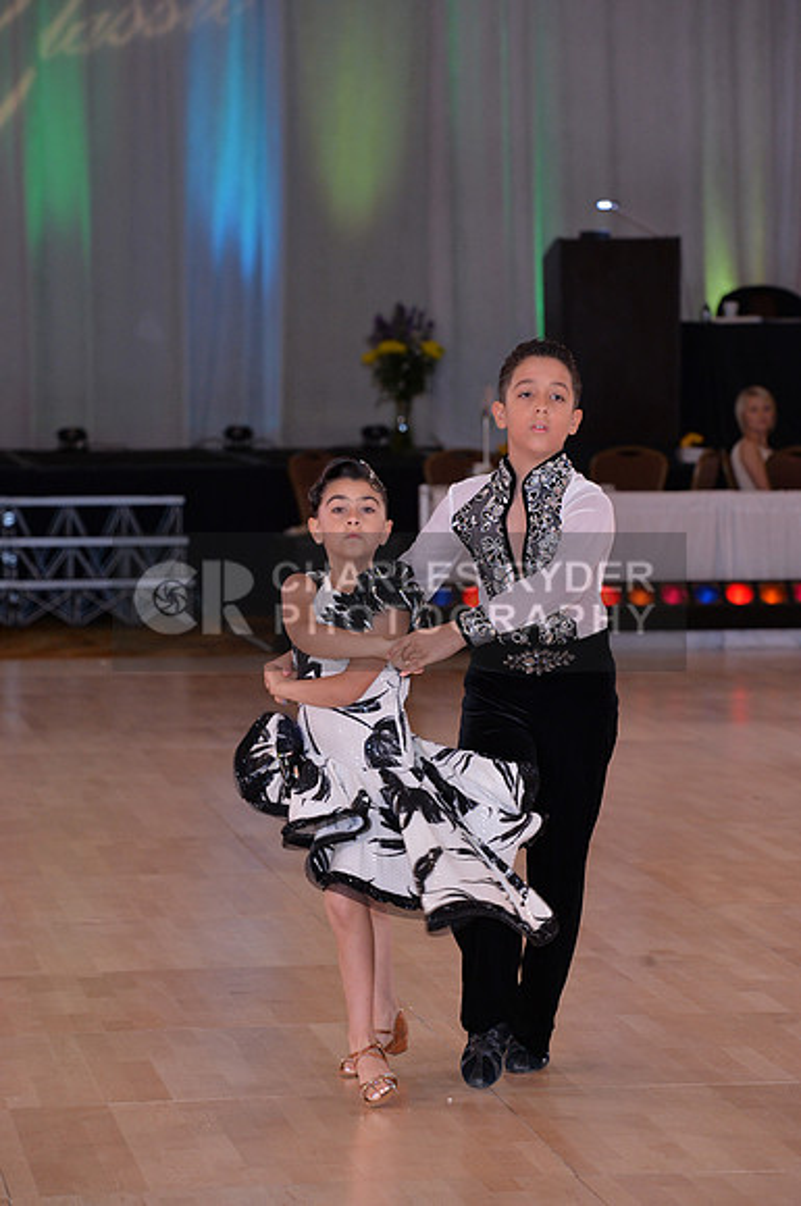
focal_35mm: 135
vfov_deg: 15.2
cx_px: 400
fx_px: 4519
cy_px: 603
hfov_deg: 10.1
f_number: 6.3
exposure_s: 1/250
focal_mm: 135
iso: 2000
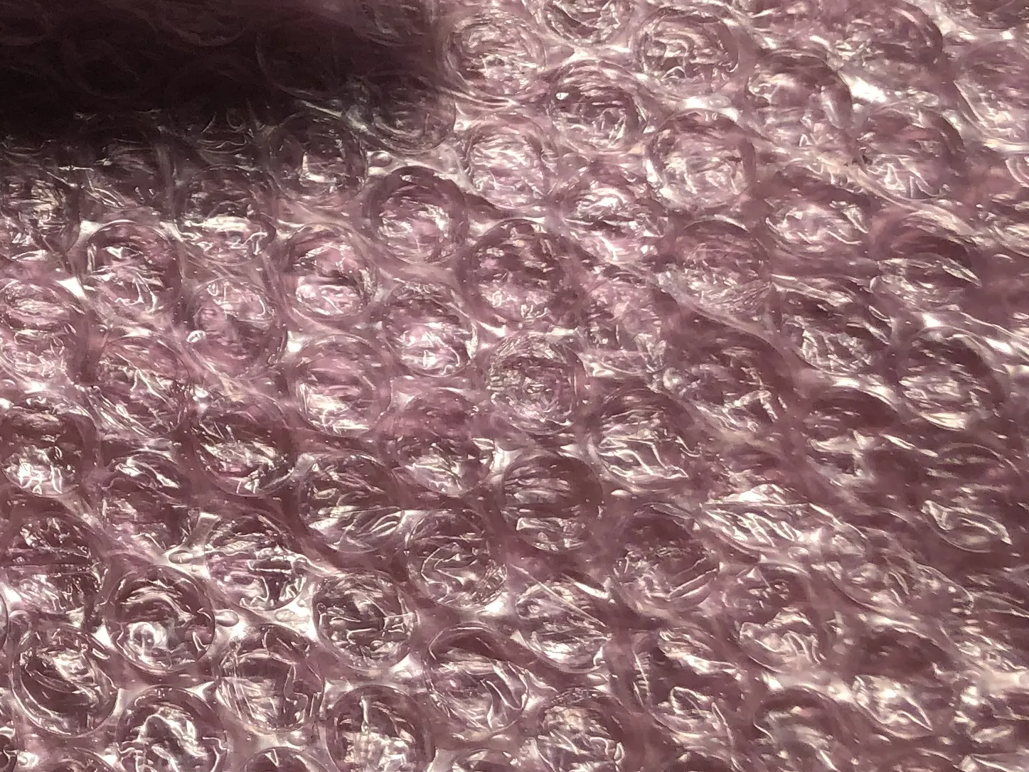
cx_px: -354
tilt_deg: -71.6
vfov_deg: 17.8
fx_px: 2319
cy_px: -215
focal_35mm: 78
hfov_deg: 22.1
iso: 20
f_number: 1.8
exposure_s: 1/2404
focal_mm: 3.99
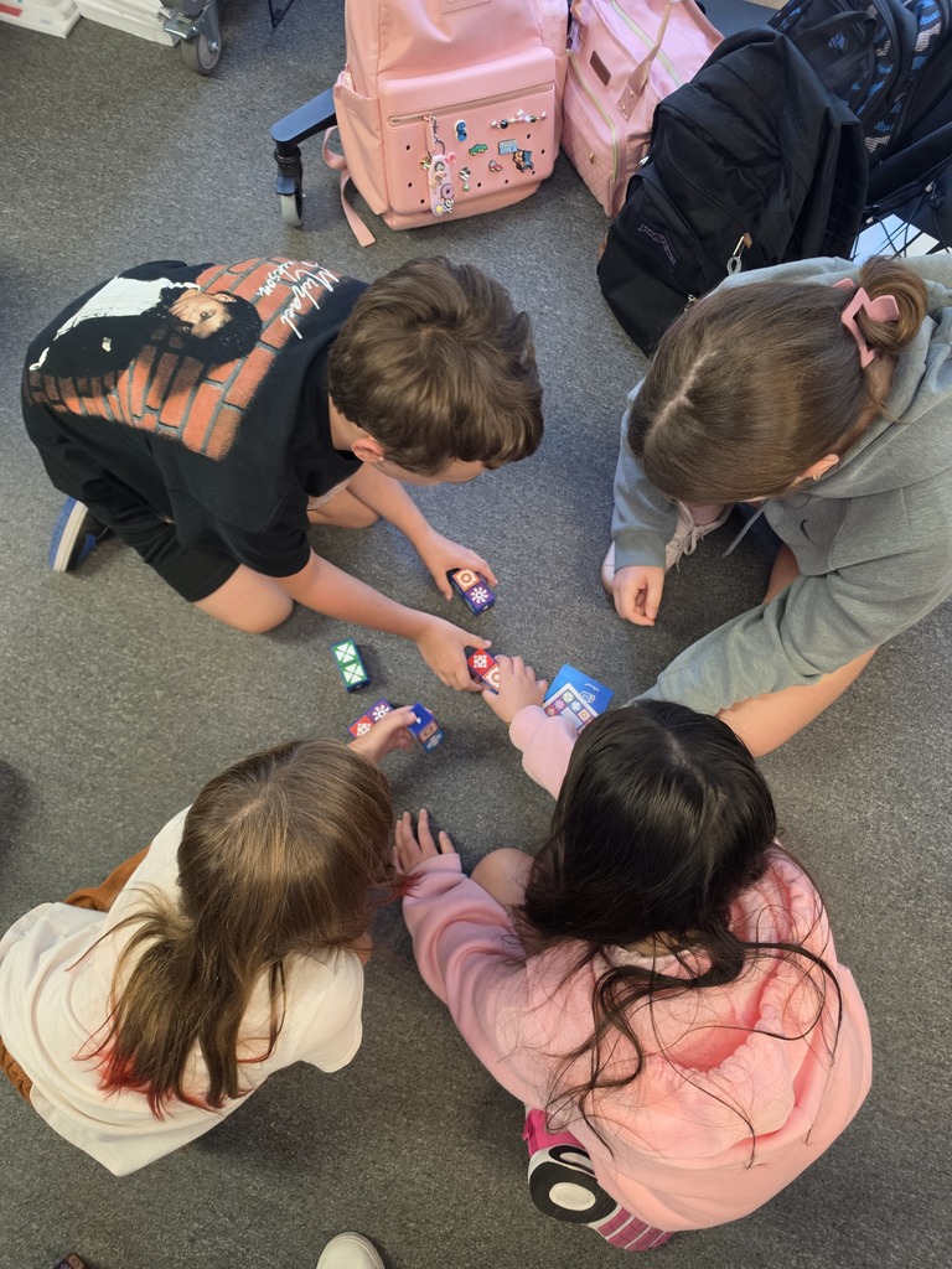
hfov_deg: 58.9
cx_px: 476
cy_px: 634
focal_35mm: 23
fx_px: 843
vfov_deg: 73.9
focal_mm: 6.5
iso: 250
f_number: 1.4
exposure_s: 1/120
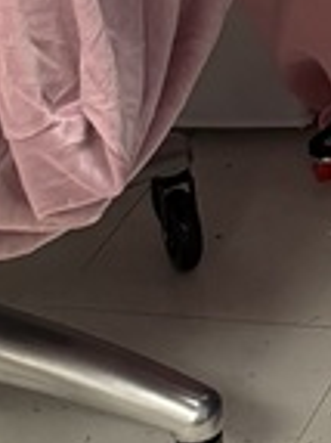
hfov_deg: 7.5
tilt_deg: -8.6
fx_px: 2196
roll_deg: -0.1
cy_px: -874
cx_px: 1012
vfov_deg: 9.2
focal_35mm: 172
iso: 200
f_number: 1.78
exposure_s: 1/60
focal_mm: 6.76
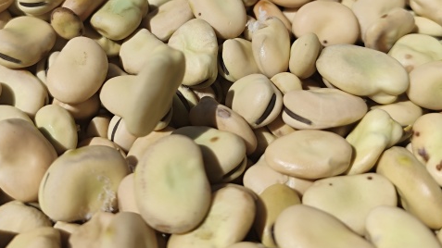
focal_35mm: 42
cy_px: 24
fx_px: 492
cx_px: 184
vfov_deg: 27.3
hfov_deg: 48.2
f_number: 1.65
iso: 50
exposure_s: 1/1508
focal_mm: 6.19
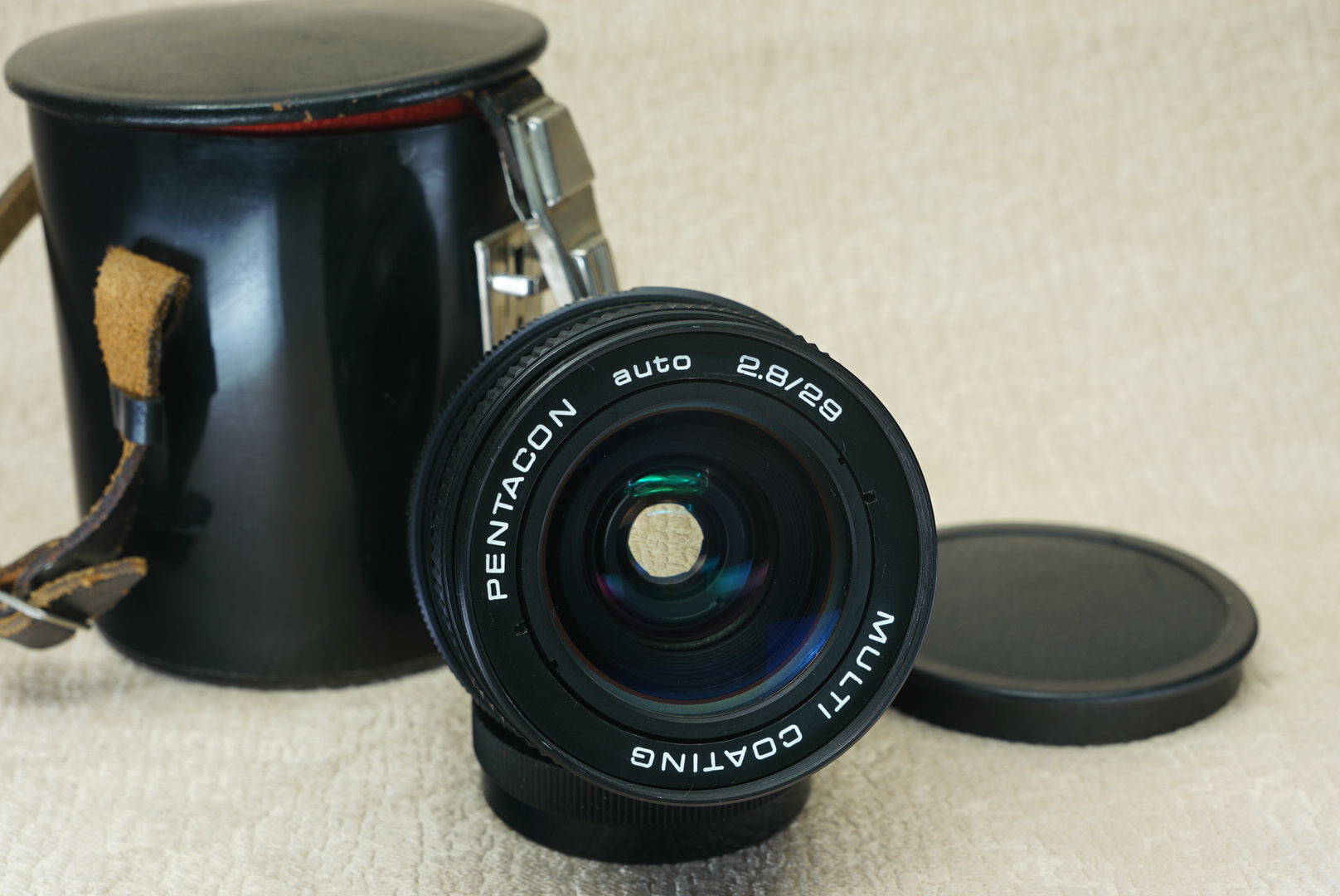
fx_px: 2123
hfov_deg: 35.0
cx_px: 670
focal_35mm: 57
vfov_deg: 23.8
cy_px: 448
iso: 100
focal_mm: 38
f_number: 9
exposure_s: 1.3
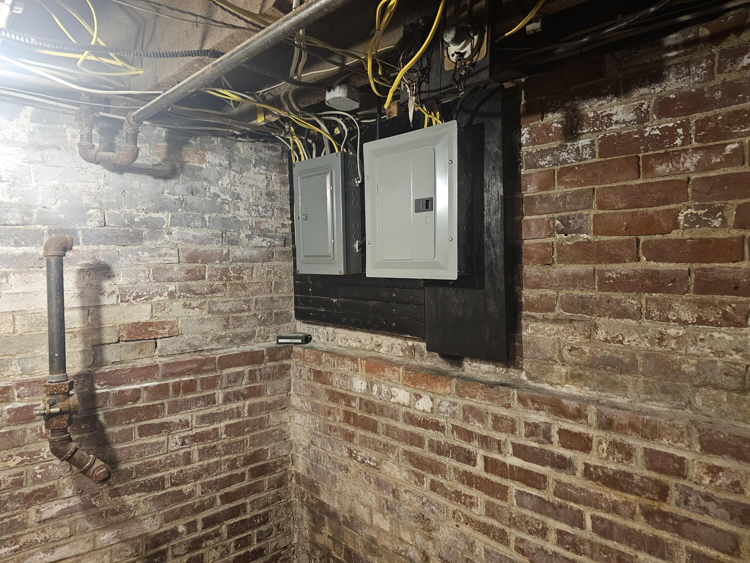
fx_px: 498
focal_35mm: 23
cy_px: 282
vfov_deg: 58.9
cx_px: 375
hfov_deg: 73.9
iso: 640
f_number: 1.7
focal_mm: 6.3
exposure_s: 1/30
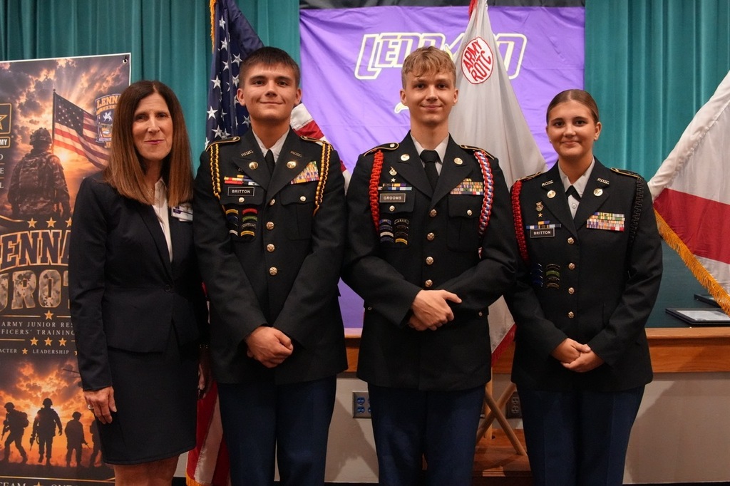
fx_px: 730
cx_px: 365
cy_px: 243
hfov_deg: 53.1
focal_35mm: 36
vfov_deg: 36.8
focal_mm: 24
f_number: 3.5
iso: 6400
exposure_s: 1/160
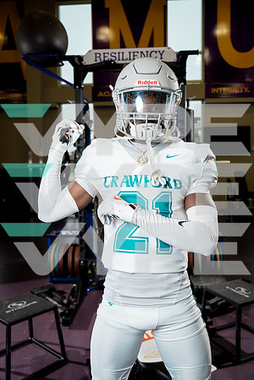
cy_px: 190
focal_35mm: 31
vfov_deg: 60.3
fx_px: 328
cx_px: 127
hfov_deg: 42.3
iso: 640
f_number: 4
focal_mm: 31
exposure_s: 1/250
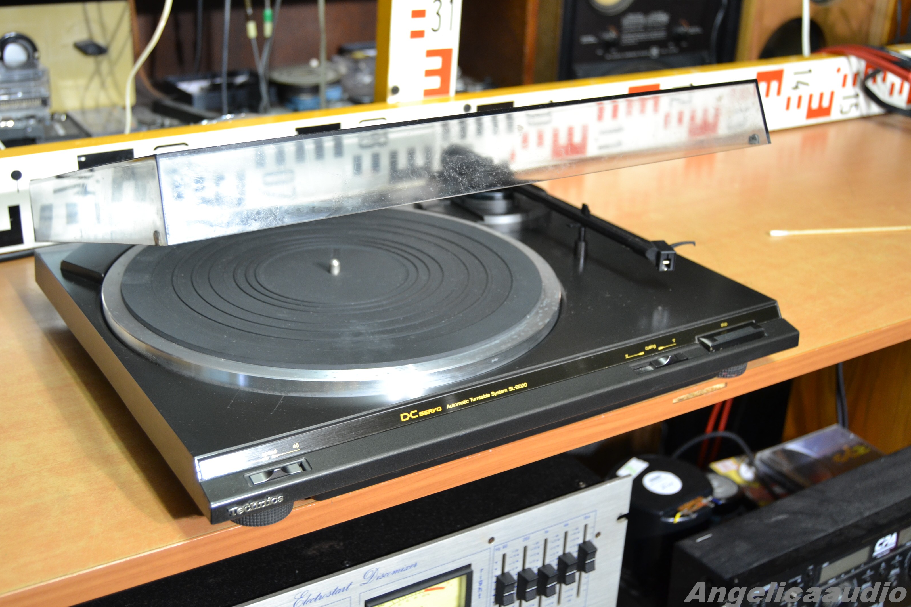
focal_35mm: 42
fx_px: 1063
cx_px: 429
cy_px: 290
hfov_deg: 46.4
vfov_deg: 31.9
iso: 800
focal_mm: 26
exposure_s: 1/30
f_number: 4
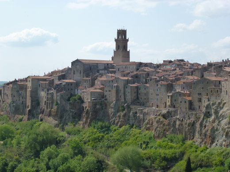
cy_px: 86
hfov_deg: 23.8
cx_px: 115
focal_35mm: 82
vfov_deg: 18.0
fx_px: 545
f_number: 4.8
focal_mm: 14.8
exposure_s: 1/640
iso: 160
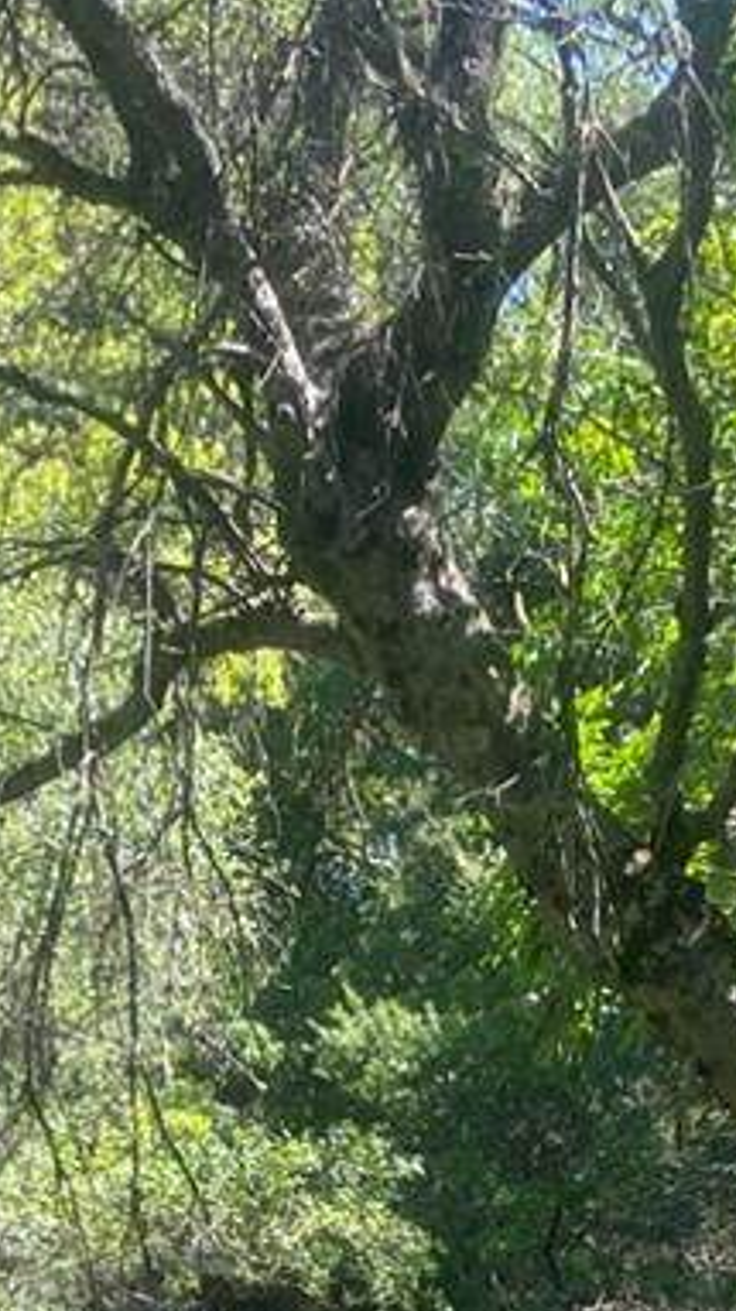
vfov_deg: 15.9
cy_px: 2478
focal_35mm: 111
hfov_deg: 10.9
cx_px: 245
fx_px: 3857
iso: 32
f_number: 1.8
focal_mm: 4.25
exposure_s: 1/349
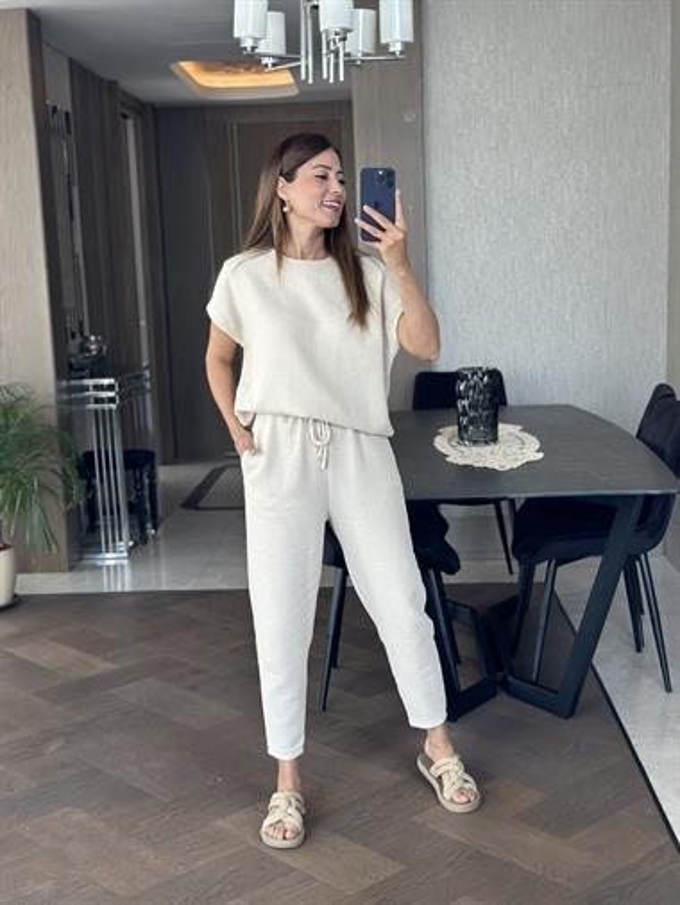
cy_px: 452
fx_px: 1256
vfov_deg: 39.6
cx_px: 340
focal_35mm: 48
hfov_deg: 30.3
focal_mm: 6.86
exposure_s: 1/107
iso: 125
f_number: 1.78
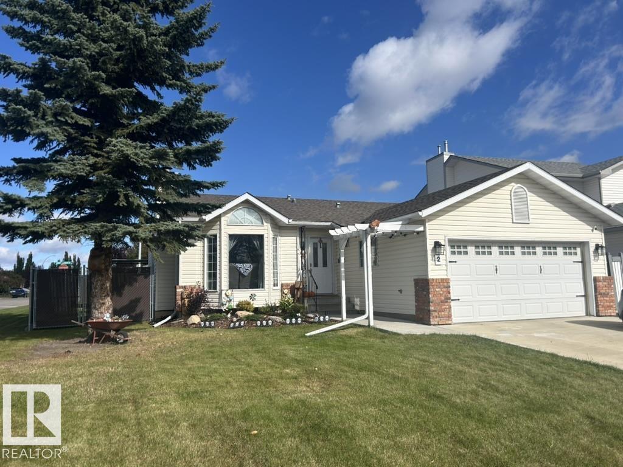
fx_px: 468
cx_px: 312
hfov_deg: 67.3
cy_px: 234
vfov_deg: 53.1
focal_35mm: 26
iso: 50
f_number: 1.5
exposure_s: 1/6993
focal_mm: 5.7
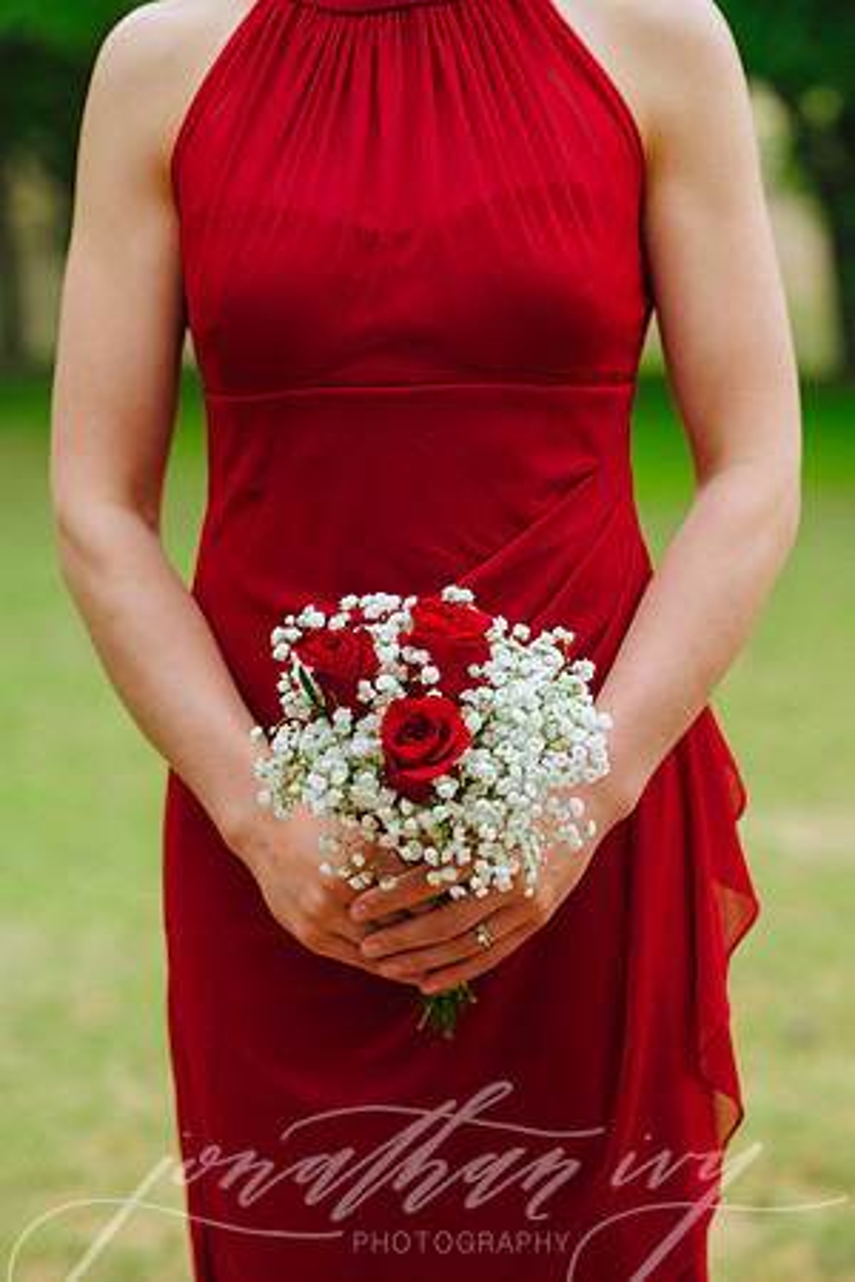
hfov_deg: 16.1
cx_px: 428
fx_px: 3028
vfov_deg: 23.9
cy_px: 641
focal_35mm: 85
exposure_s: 1/200
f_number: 3.5
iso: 80
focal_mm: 85
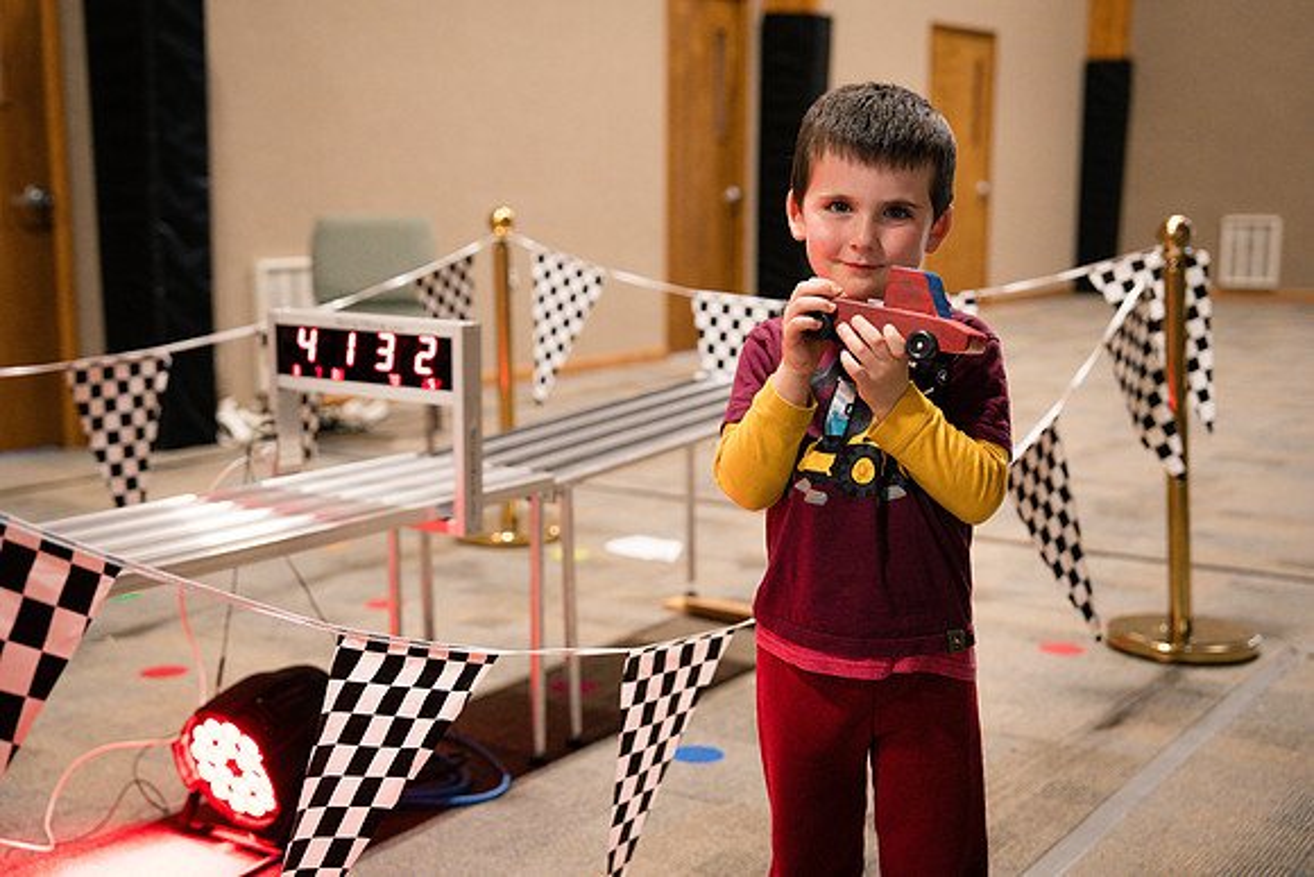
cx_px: 657
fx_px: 1742
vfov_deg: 28.2
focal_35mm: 48
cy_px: 438
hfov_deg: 41.3
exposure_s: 1/320
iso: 2500
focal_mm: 46
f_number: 2.8
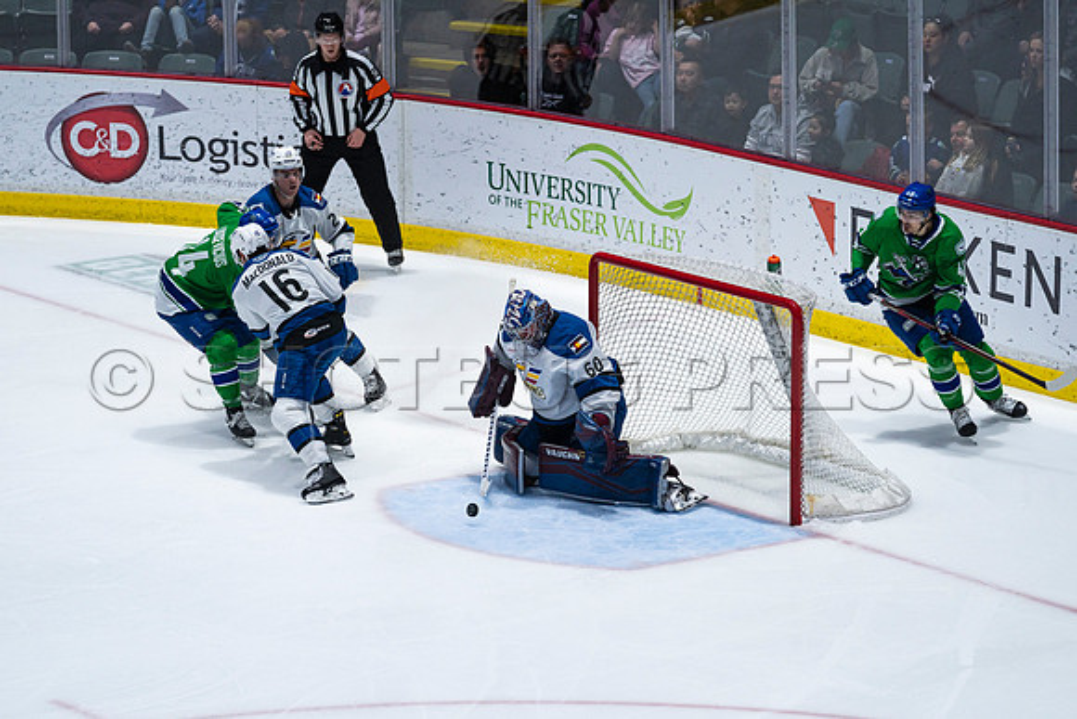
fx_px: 5984
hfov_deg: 10.3
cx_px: 538
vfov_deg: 6.9
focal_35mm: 200
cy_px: 360
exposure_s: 1/1000
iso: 1000
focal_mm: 200
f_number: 4
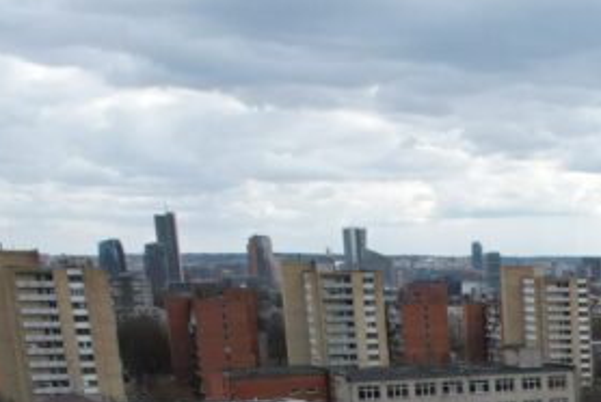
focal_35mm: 81
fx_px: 1354
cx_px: 845
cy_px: 697
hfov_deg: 21.8
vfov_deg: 15.0
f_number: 2.8
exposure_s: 1/800
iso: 100
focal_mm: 8.38
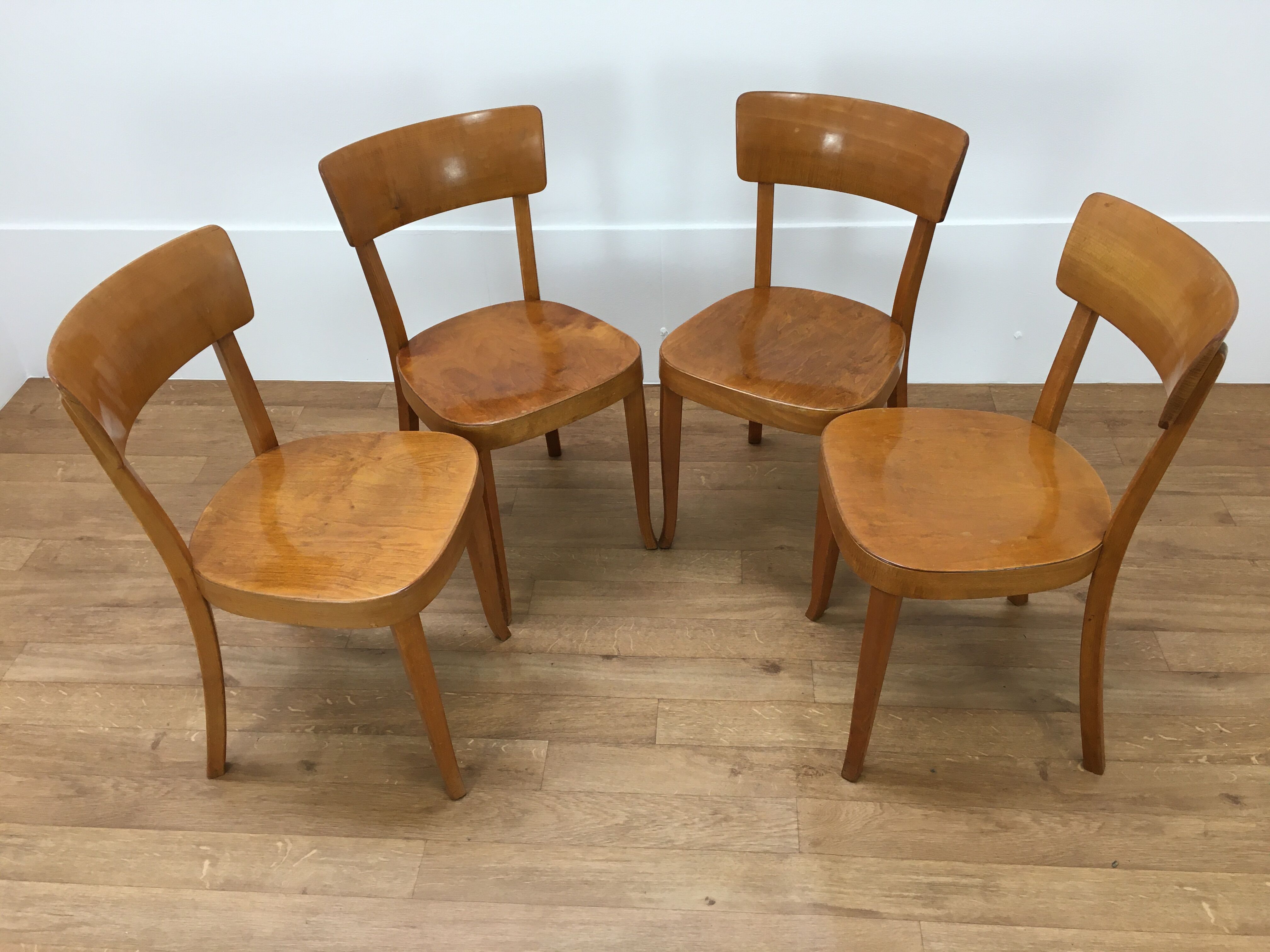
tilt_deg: -38.6
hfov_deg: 61.7
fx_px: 1064
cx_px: 635
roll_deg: +1.7
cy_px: 476
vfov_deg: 48.2
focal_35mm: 29
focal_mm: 4.15
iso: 32
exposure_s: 1/33
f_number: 2.2
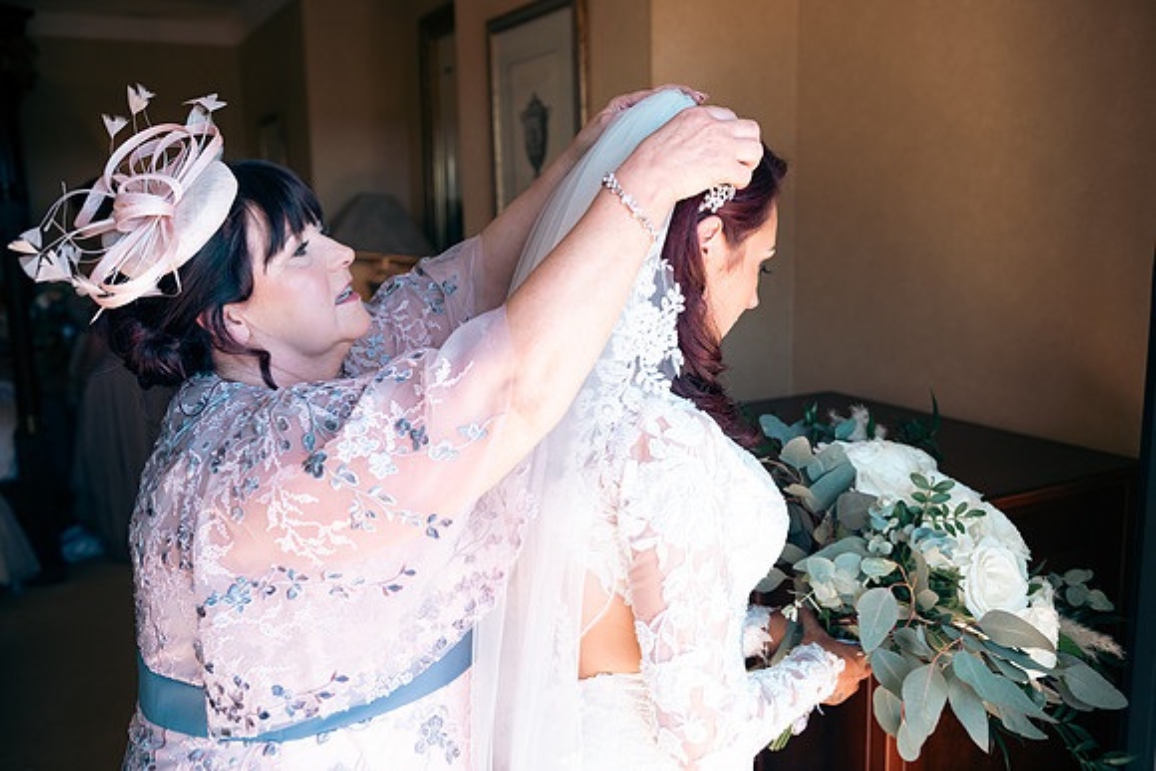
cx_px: 578
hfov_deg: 58.7
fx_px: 1028
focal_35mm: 32
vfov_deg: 41.1
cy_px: 386
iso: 320
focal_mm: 32
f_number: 3.5
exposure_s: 1/320
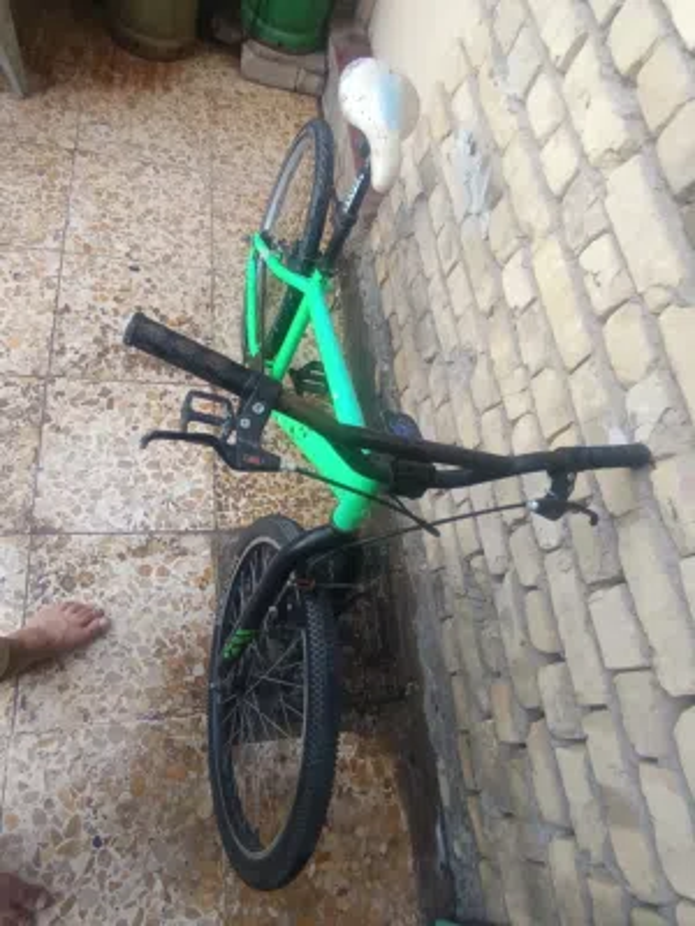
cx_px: 348
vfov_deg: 94.5
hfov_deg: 78.1
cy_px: 463
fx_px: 428
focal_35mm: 16
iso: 355
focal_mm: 1.65
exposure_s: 1/50
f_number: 2.2
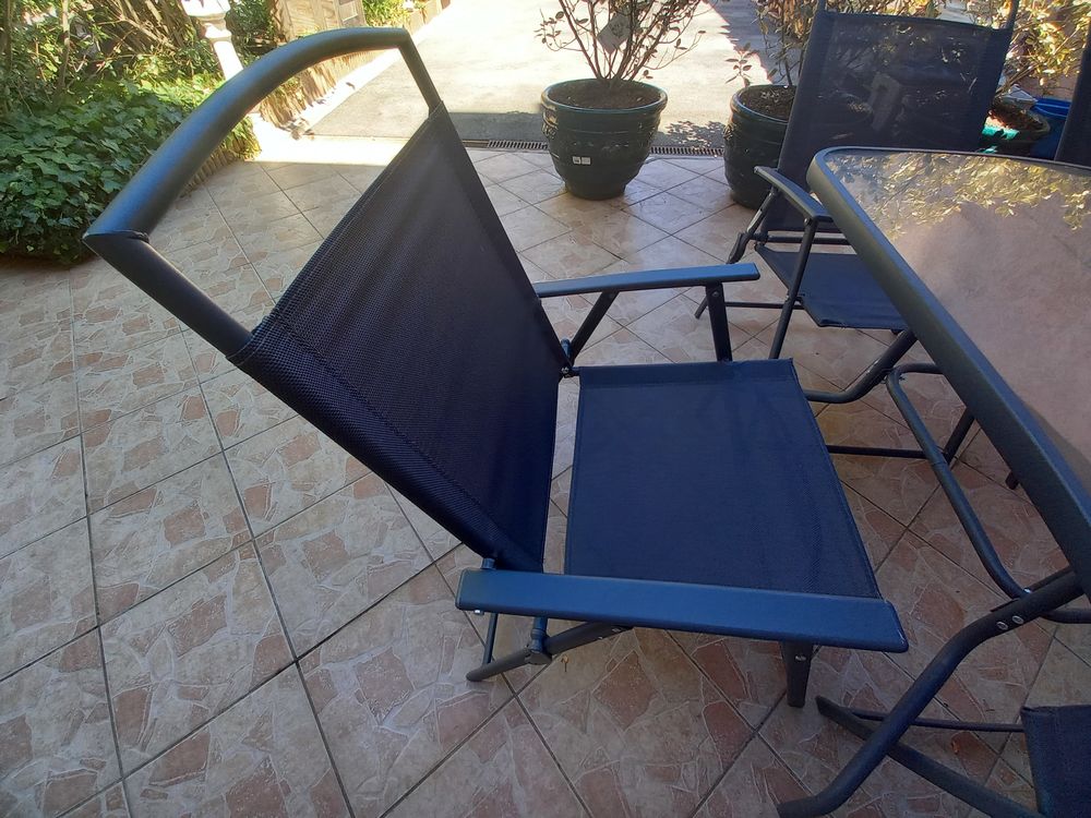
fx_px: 410
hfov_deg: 106.2
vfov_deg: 89.9
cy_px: 409
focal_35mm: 13
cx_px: 546
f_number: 2.2
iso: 50
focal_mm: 1.42
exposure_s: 1/100
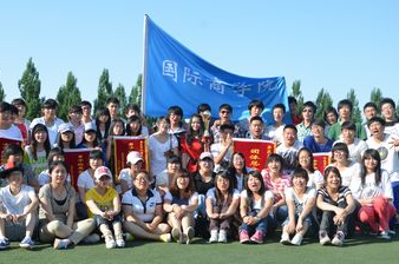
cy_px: 154
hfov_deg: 42.3
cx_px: 184
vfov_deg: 28.7
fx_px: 516
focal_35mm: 47
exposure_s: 1/250
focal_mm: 25
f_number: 8
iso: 160
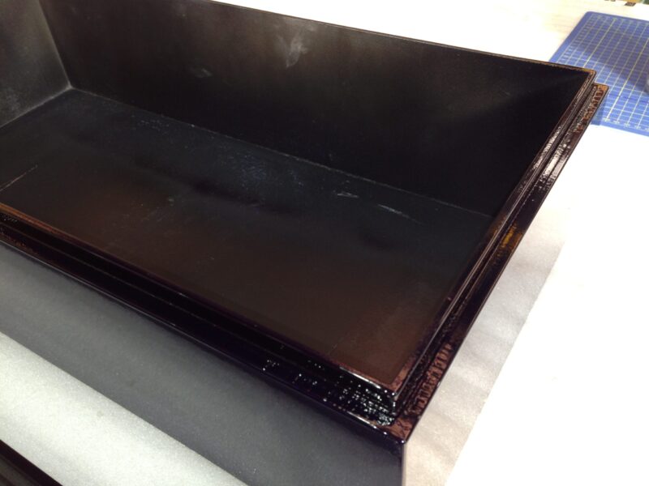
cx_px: 324
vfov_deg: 42.9
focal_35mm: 33
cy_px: 243
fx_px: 619
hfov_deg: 55.4
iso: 64
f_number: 2.4
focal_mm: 4.13
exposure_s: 1/20
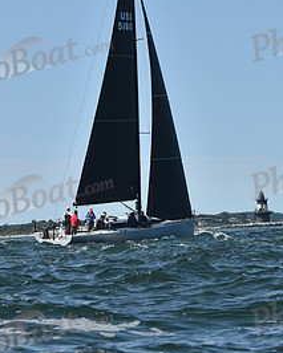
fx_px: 1967
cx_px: 183
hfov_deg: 8.2
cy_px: 115
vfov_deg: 10.3
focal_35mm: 188
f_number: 9
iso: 250
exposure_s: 1/1250
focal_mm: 92
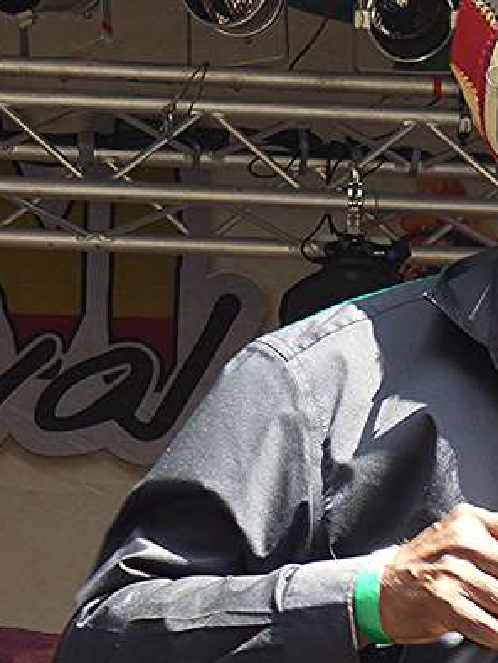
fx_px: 4177
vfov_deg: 9.0
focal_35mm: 218
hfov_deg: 6.8
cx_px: 569
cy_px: 651
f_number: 3.2
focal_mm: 15.5
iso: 100
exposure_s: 1/125
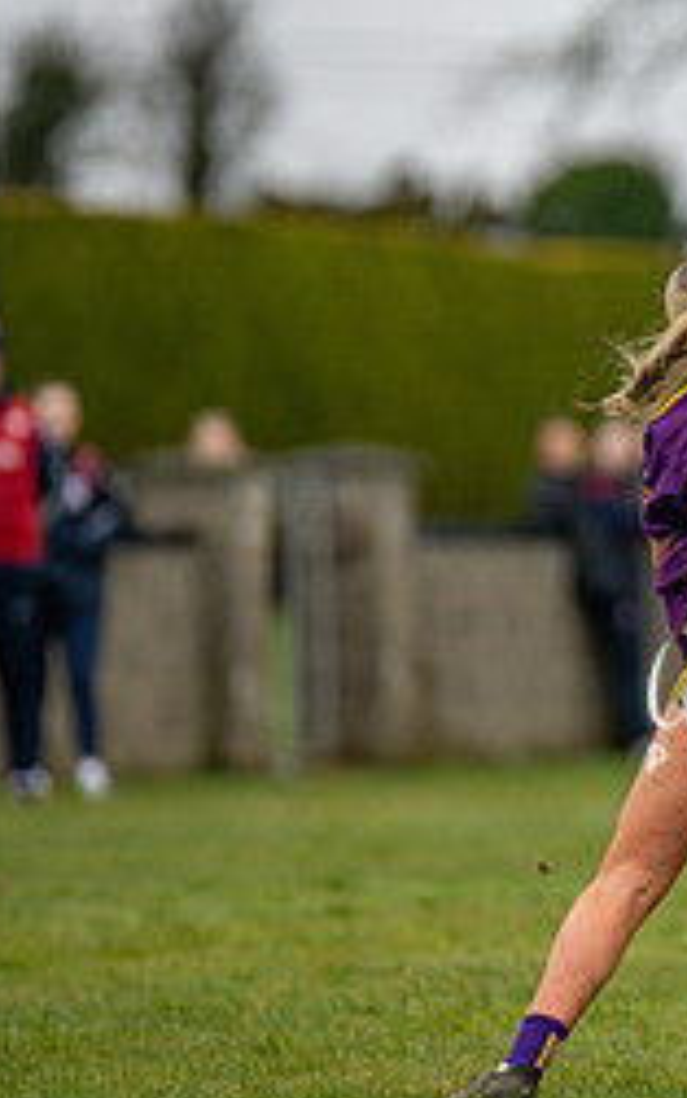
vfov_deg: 3.3
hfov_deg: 2.1
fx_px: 19072
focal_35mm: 637
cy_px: 623
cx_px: 932
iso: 450
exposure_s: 1/1000
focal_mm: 270
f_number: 2.8
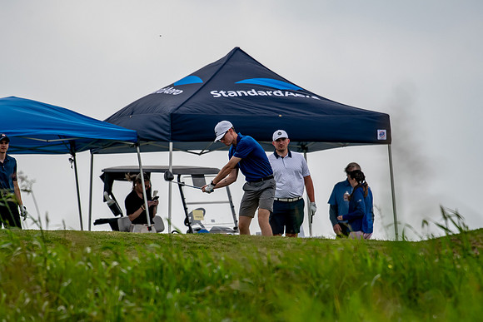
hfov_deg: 3.6
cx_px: 242
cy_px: 161
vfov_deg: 2.4
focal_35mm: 570
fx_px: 7649
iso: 360
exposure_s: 1/2000
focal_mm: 380
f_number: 5.6
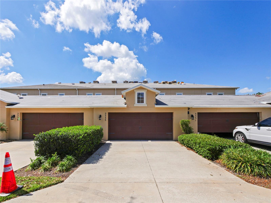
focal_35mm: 14
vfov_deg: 85.7
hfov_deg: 102.1
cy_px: 102
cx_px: 136
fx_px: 110
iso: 200
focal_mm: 7
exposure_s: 1/640
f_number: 9
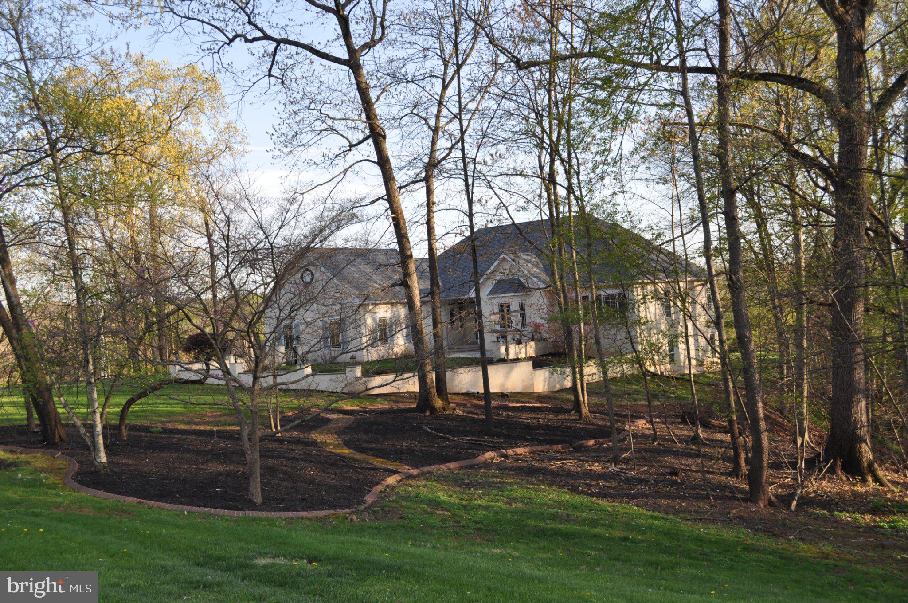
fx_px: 907
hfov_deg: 53.2
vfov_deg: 36.8
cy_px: 302
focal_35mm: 36
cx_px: 454
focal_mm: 24
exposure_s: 1/200
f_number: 6.3
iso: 200
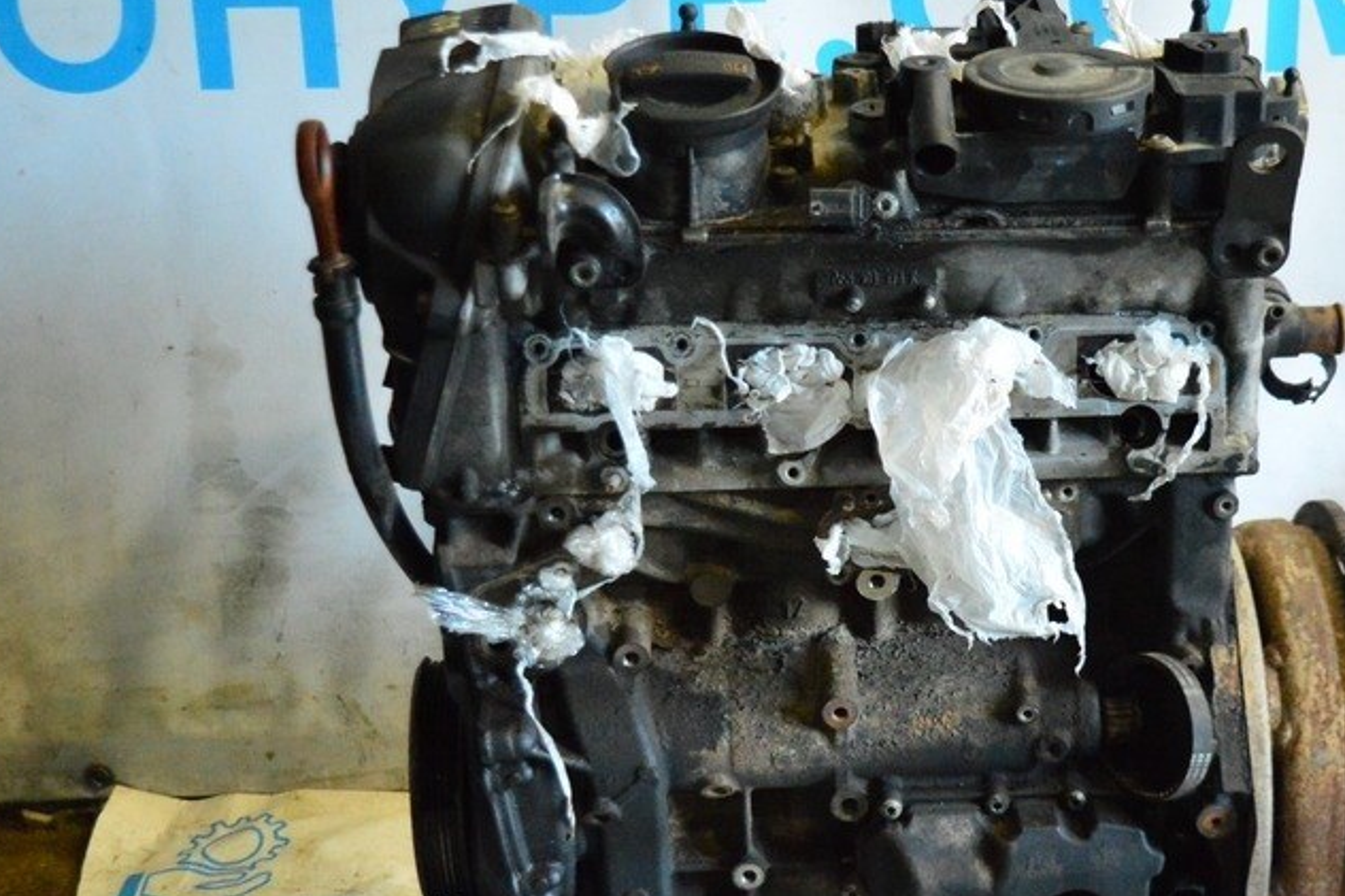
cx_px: 926
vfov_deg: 20.0
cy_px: 574
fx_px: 2540
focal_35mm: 68
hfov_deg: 29.4
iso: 6400
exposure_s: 1/250
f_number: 4.2
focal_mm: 28
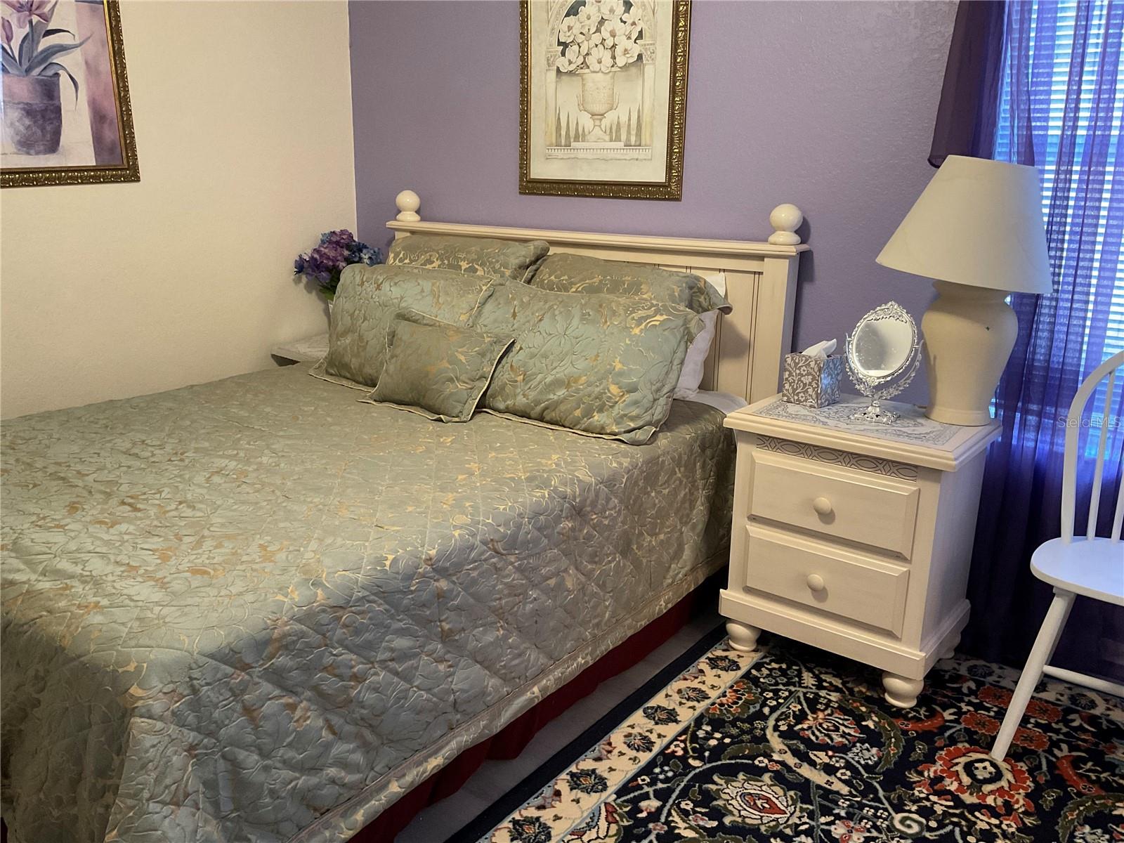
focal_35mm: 29
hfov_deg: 61.7
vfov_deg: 48.2
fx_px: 942
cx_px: 562
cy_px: 422
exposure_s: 1/40
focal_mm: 3
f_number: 1.8
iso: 250
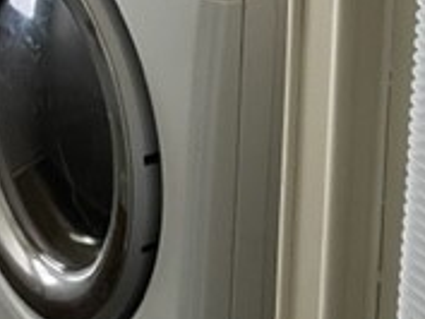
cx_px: 108
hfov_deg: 20.7
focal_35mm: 94
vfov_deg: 14.8
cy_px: -144
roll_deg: -3.3
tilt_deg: -13.0
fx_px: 1155
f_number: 1.6
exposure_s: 1/99
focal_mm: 4.2
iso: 125
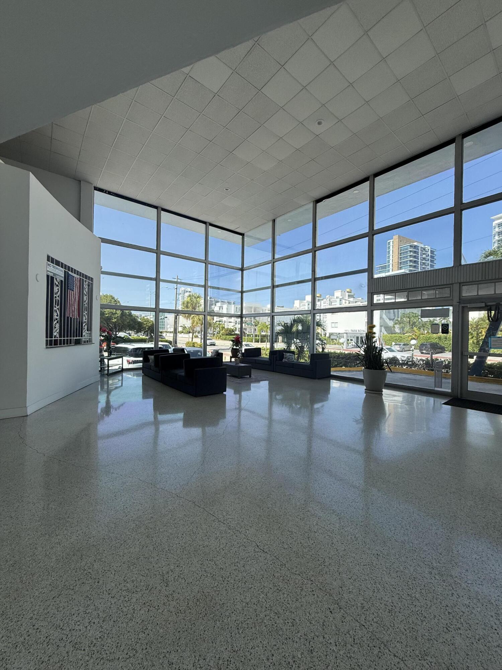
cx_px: 251
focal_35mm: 14
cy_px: 335
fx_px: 271
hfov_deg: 85.7
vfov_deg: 102.1
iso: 64
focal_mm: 2.22
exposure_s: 1/1167
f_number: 2.2
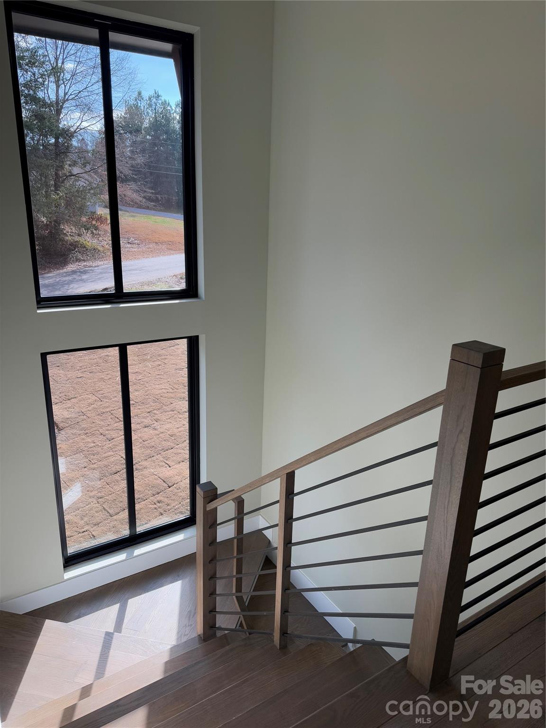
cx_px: 273
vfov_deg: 71.6
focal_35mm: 24
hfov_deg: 56.8
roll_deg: -2.0
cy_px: 364
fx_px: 505
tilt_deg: -17.1
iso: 80
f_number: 1.78
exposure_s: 1/739
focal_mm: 6.76
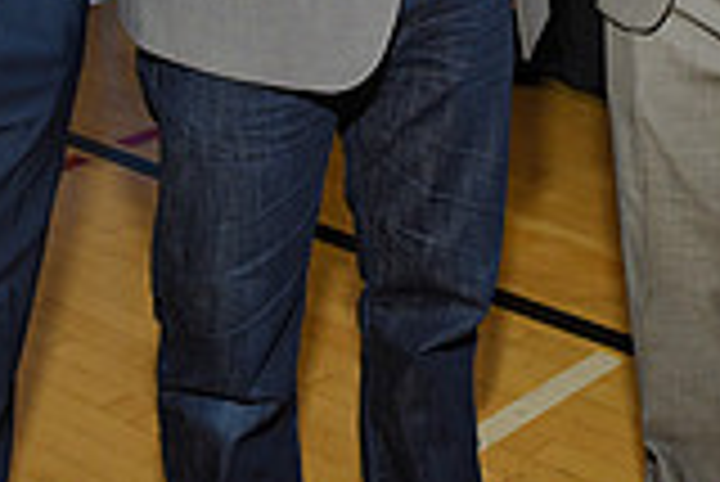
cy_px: -381
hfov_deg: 19.1
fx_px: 2102
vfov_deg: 12.0
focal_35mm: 105
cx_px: 630
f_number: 5
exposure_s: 1/60
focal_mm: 29
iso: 200
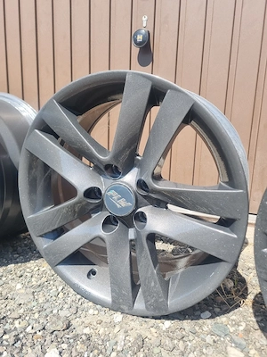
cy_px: 178
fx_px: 267
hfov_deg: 53.1
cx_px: 134
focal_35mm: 26
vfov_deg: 67.3
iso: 50
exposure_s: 1/1429
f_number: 1.8
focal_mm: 5.4
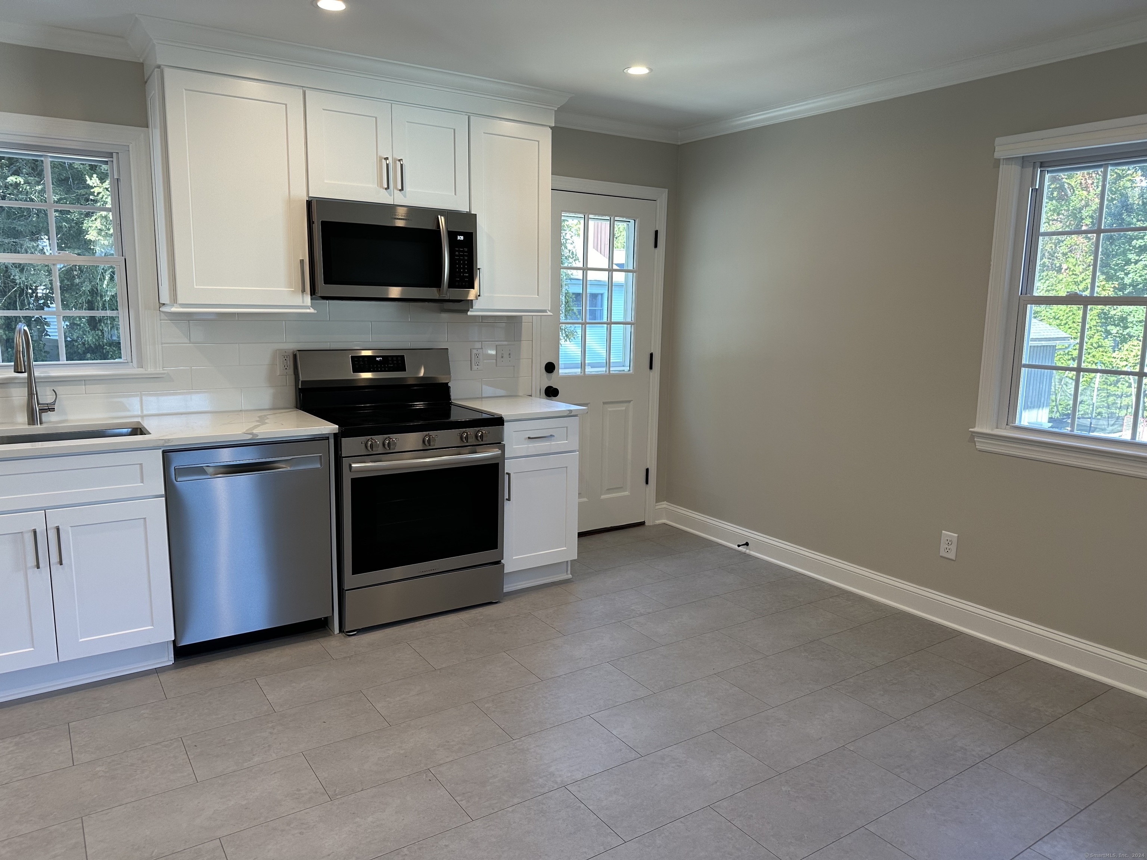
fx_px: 795
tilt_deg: -9.1
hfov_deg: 71.6
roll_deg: -1.1
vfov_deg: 56.8
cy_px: 430
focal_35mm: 24
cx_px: 574
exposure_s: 1/120
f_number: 1.78
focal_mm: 6.86
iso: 100
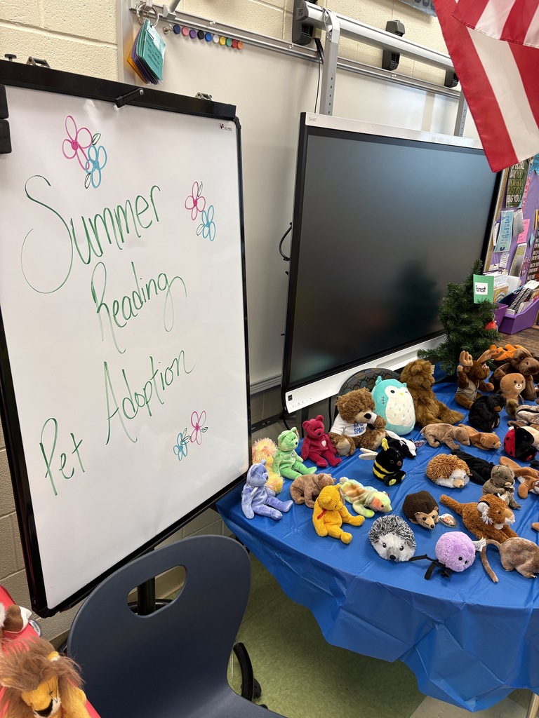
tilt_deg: -19.4
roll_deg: -3.0
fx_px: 540
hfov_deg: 53.1
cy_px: 359
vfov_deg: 67.3
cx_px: 270
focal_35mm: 26
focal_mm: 5.96
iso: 100
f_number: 1.6
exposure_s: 1/60
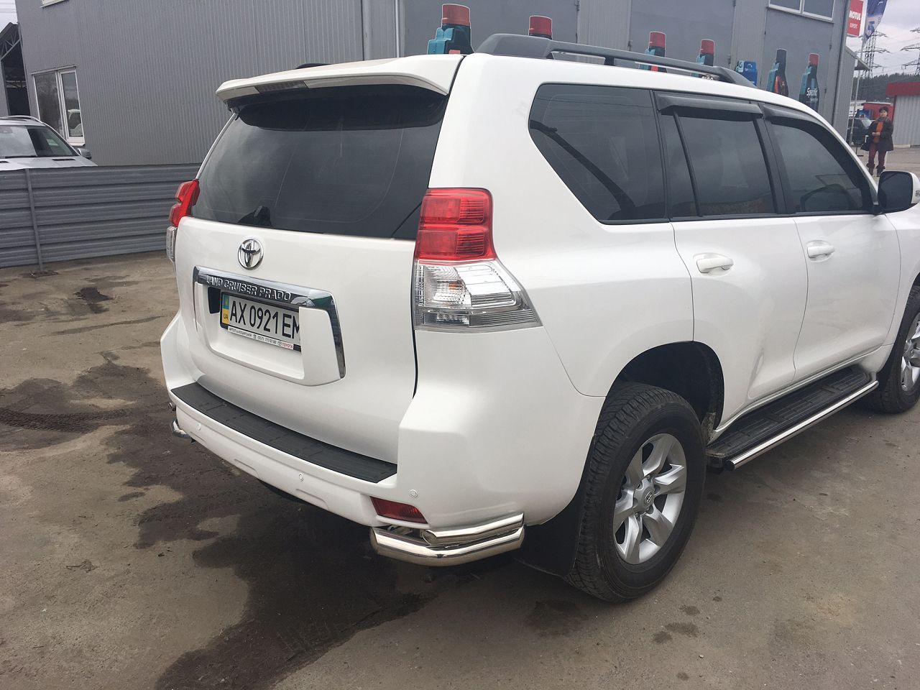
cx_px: 460
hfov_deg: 61.7
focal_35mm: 29
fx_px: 771
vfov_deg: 48.2
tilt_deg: -13.5
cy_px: 345
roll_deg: -0.8
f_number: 2.2
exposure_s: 1/425
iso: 25
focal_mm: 4.15
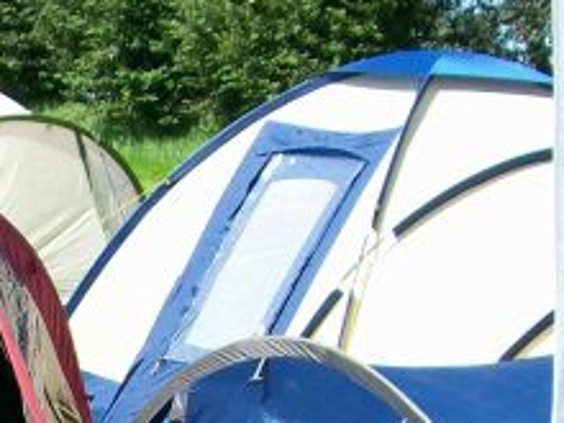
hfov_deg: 13.8
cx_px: -372
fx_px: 2134
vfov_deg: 10.8
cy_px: 667
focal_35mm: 131
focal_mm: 6
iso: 80
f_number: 4.8
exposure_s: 1/319
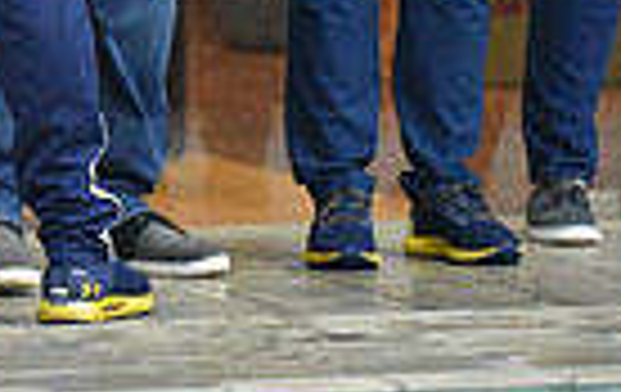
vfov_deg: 1.8
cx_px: -130
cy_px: -385
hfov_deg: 2.9
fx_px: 12317
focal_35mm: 726
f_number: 2.8
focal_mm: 170
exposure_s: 1/400
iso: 3200
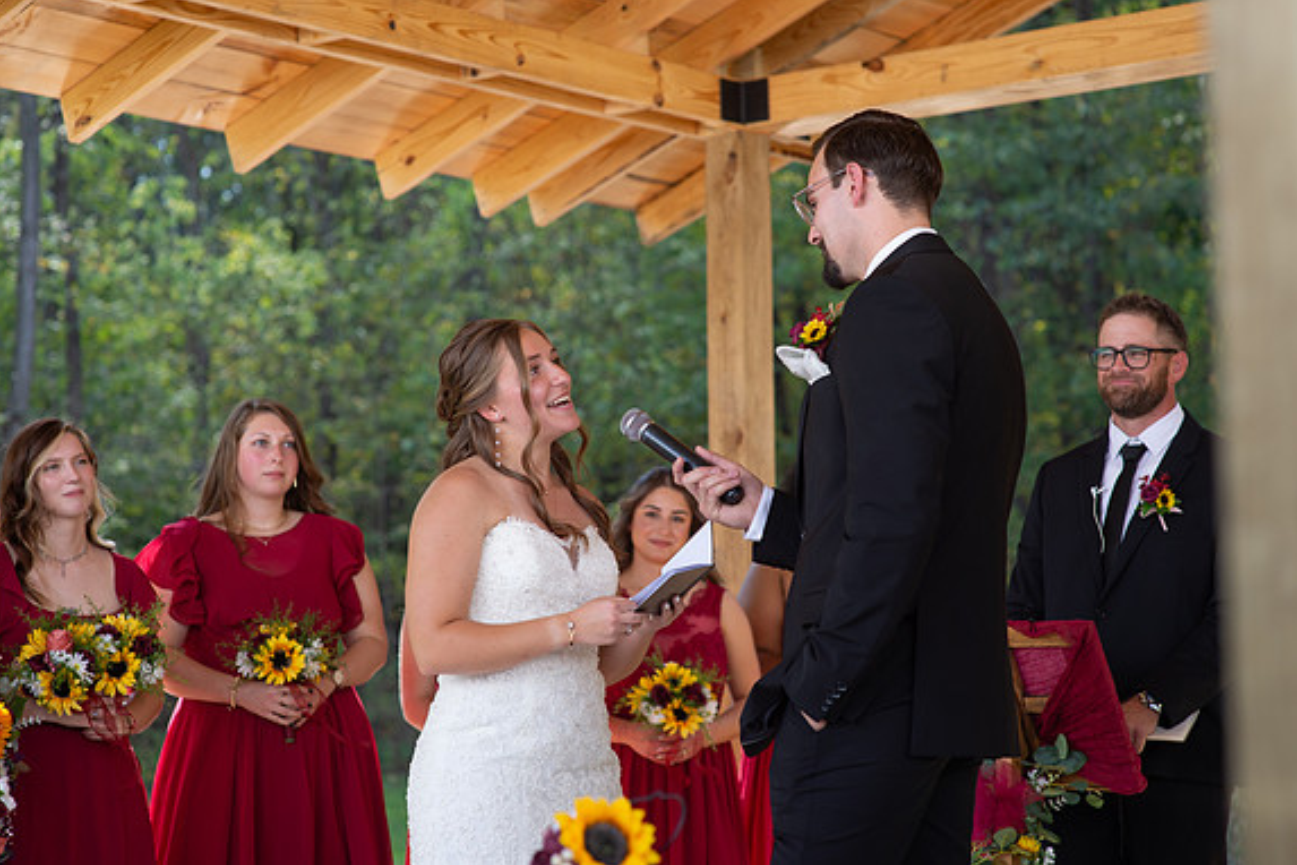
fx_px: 3098
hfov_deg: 23.6
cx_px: 645
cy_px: 429
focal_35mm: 86
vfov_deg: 15.9
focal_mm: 85
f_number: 4.5
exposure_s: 1/400
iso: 400
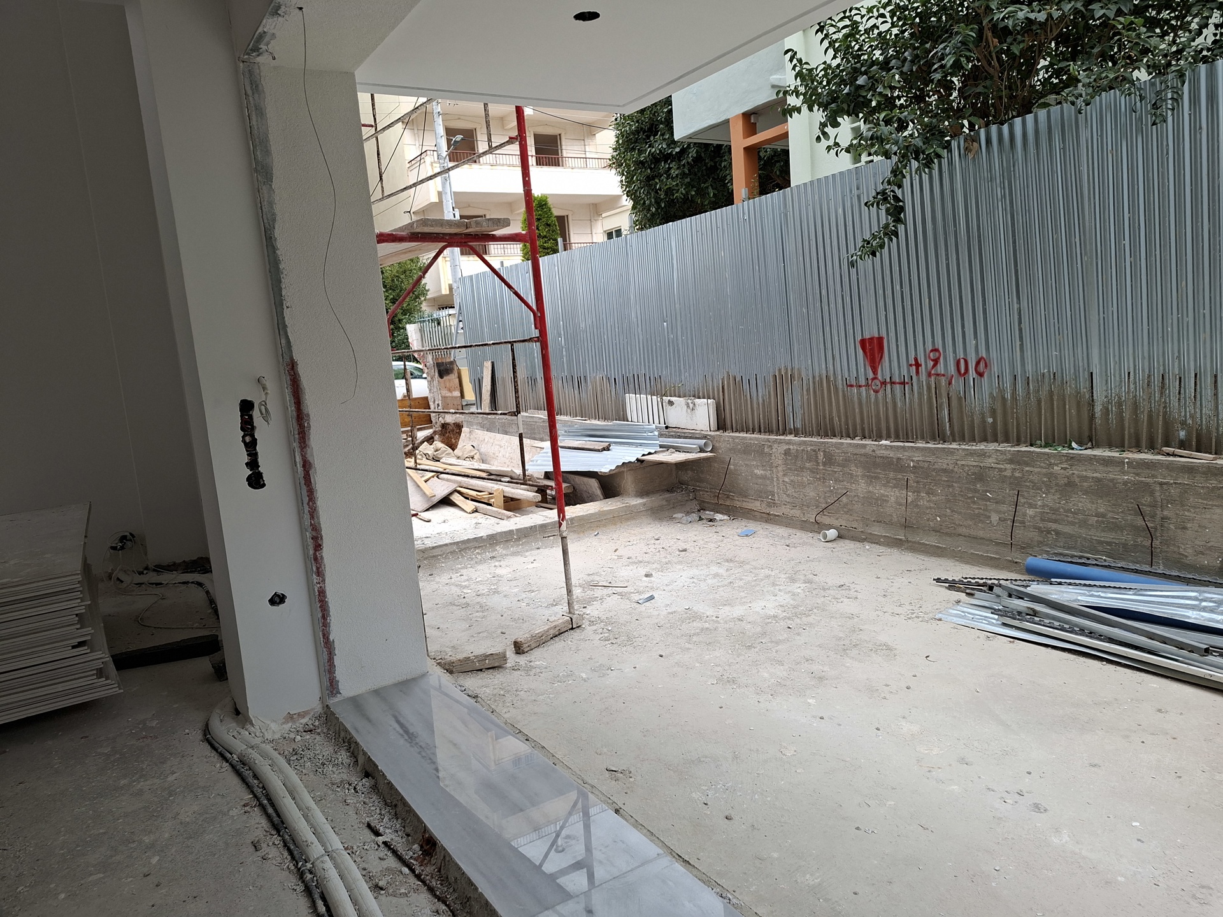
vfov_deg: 58.9
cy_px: 458
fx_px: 813
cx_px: 612
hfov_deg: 73.9
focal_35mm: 23
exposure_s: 1/167
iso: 50
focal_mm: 5.54
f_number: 1.8
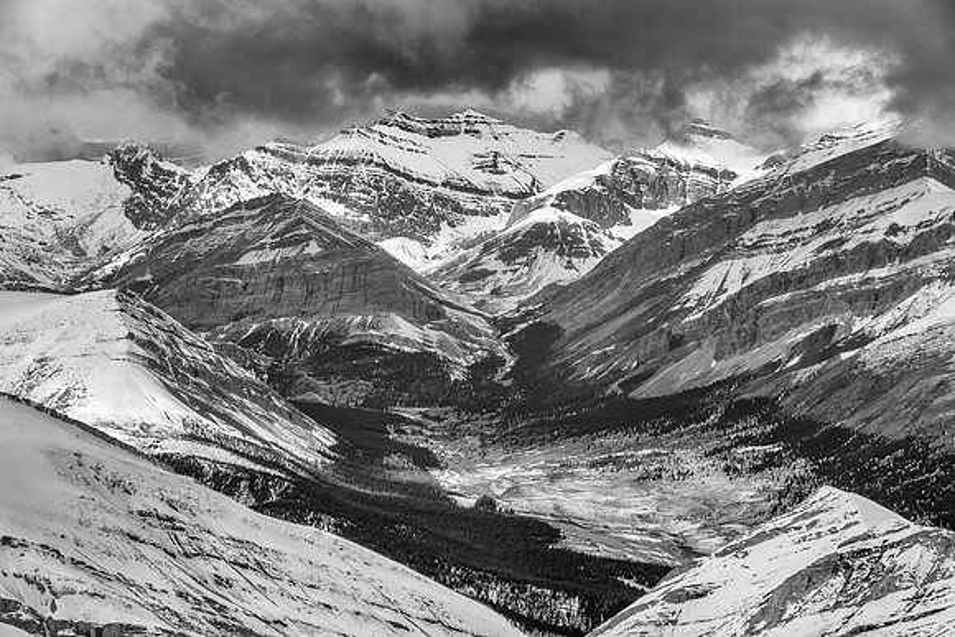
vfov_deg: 16.5
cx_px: 478
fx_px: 2202
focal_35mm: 83
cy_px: 318
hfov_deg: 24.5
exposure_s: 1/100
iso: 100
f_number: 8
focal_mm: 30.26
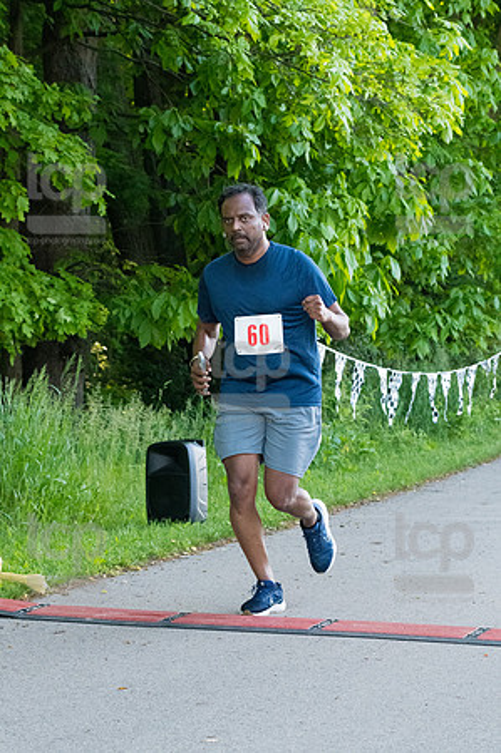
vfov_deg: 19.5
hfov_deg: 13.0
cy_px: 376
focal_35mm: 105
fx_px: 2197
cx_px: 250
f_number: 5.6
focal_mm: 70
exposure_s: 1/1600
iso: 4000
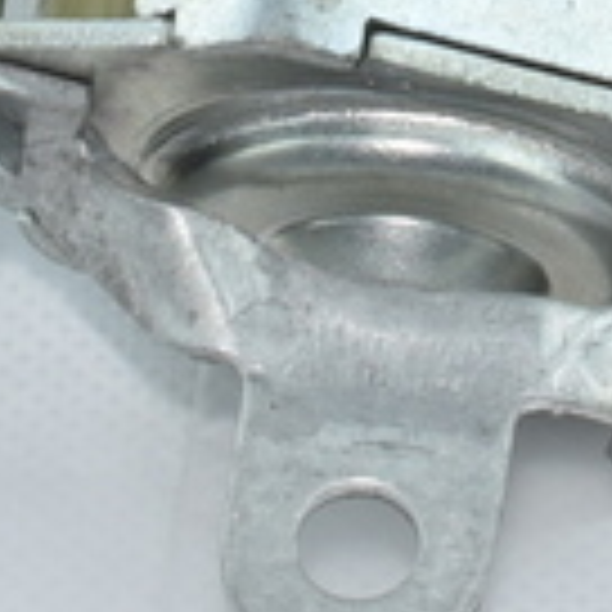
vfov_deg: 3.8
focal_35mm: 450
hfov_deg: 3.8
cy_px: -767
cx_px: 1350
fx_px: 9001
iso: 160
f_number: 14
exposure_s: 1/60
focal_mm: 40
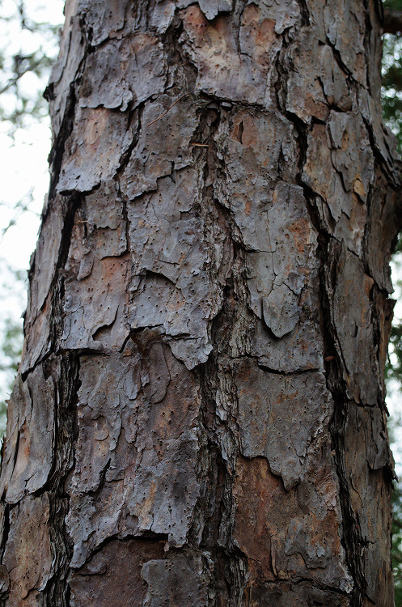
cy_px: 304
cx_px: 201
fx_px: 1009
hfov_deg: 22.5
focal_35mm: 60
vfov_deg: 33.5
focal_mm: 40
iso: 500
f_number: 8
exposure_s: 1/160
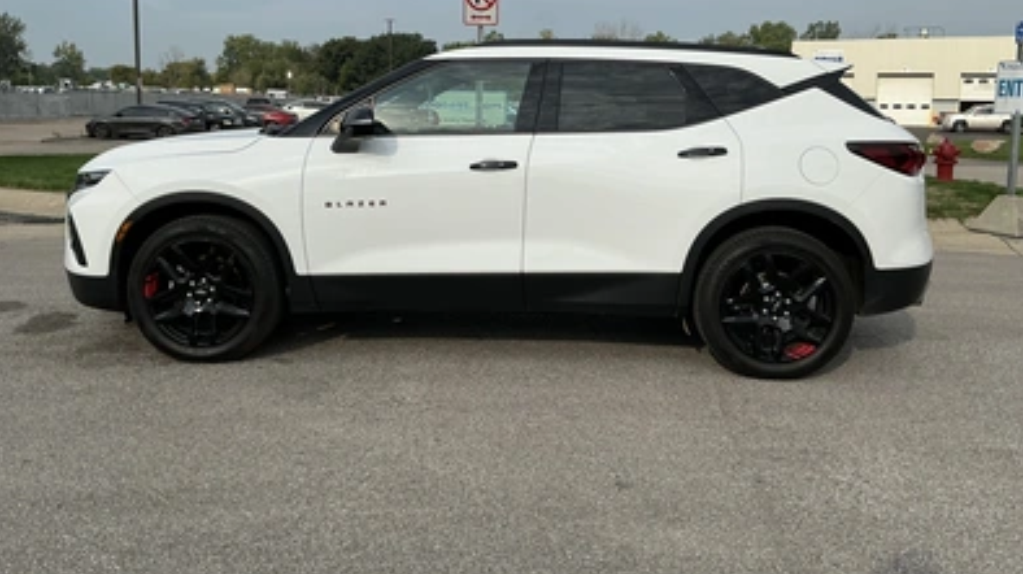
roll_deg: -1.2
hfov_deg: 62.7
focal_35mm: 31
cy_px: 192
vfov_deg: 37.3
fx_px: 840
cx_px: 512
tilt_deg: -3.0
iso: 25
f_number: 1.8
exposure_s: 1/2427
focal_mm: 3
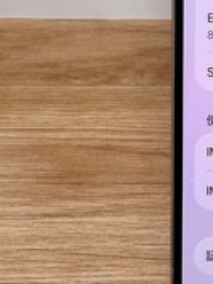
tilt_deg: -25.0
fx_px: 778
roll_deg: -0.9
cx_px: 336
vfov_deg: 19.0
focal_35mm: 95
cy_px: -95
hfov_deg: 14.4
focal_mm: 2.22
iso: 64
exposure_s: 1/120
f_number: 2.2
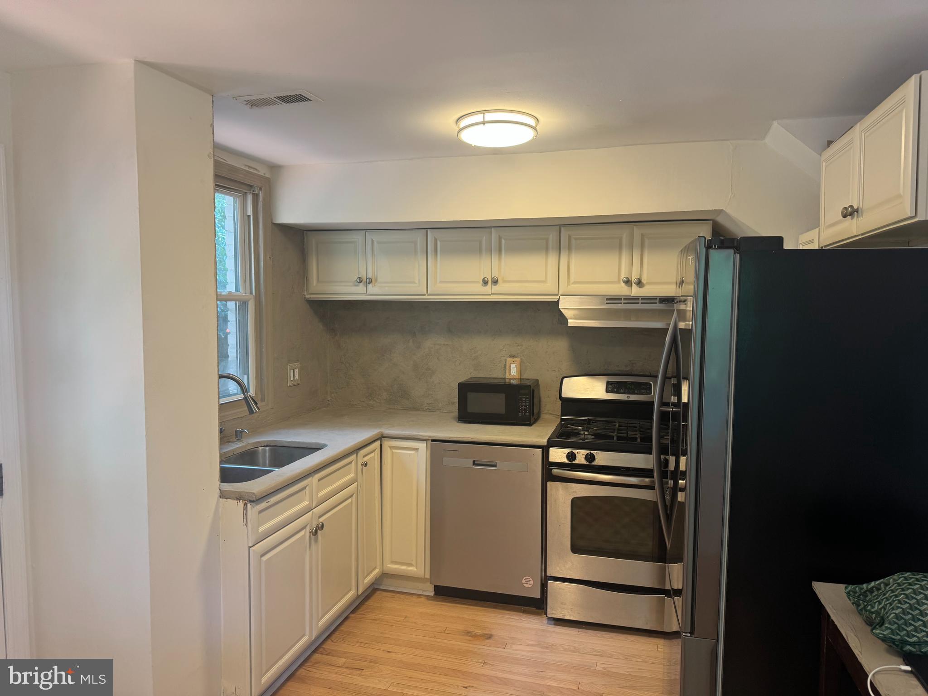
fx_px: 643
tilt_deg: -4.5
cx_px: 464
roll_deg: -0.3
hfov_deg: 71.6
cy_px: 348
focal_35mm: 24
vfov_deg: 56.8
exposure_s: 1/60
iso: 100
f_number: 1.78
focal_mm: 6.76
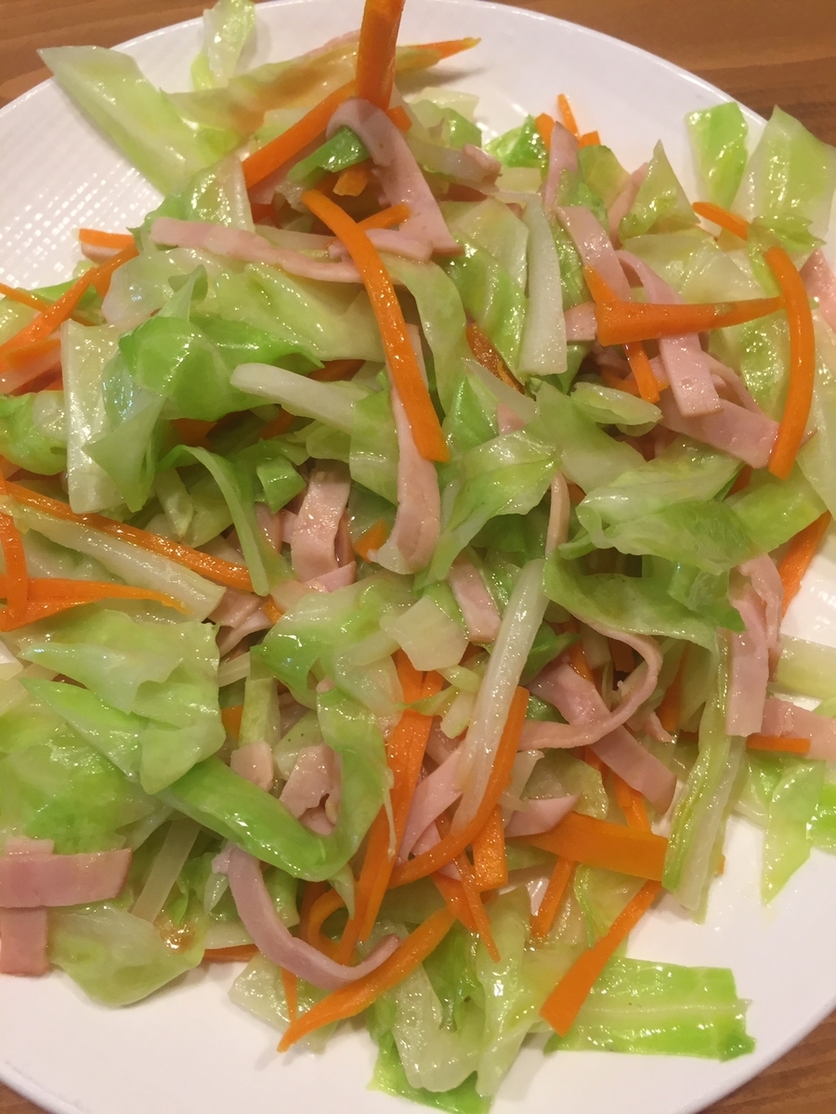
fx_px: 934
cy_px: 557
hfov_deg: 48.2
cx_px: 418
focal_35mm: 29
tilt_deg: -70.6
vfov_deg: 61.7
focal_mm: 4.15
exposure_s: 1/30
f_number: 2.2
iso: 80
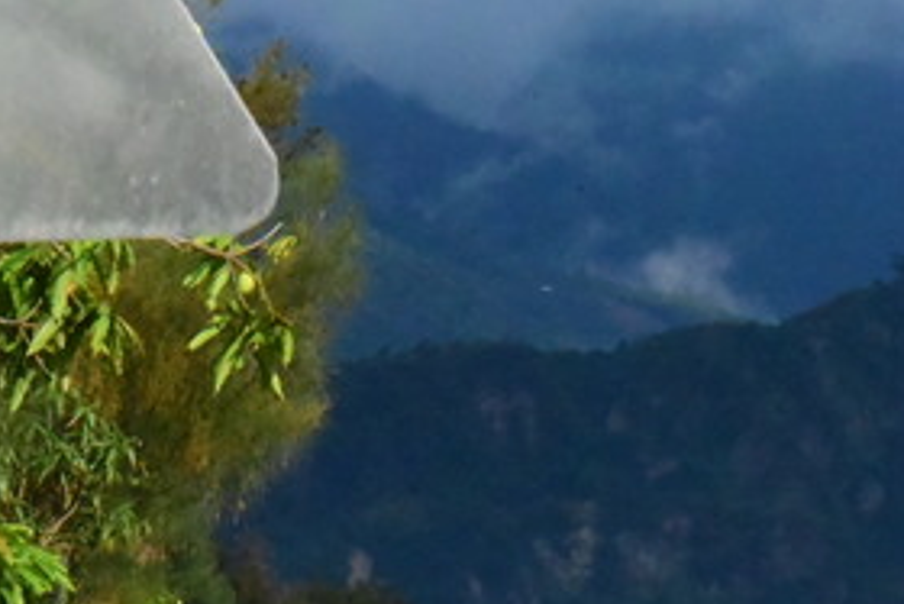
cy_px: 838
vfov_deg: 2.7
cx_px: 733
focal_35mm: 501
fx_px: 12587
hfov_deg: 4.1
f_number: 25
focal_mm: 180
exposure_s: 1/4000
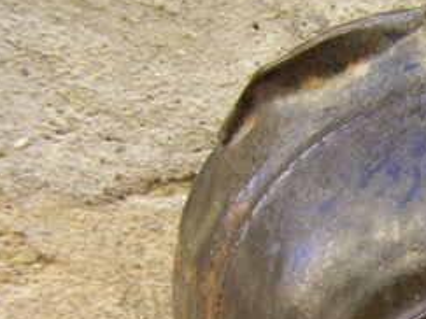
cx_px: 512
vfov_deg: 15.3
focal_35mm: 94
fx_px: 1156
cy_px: 344
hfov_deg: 19.6
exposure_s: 1/100
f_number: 3.5
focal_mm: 6.3
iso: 250
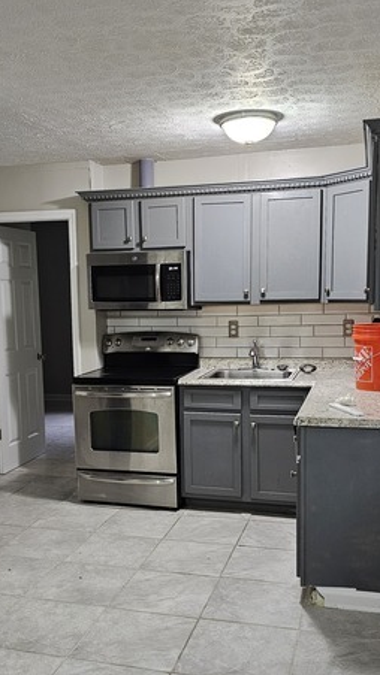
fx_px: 663
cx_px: 172
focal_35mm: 37
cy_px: 385
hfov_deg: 31.9
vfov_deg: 53.8
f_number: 1.7
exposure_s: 1/60
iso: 500
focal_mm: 6.3
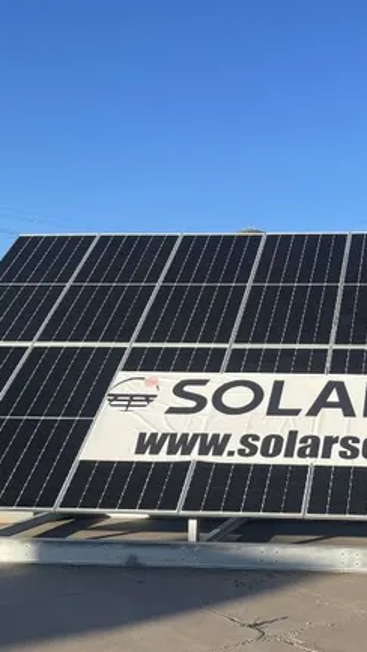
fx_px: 848
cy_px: 363
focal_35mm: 49
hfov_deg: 23.6
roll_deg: +0.2
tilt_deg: +2.3
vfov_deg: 42.0
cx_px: 349
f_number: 1.6
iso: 32
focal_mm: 4.2
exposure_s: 1/2304
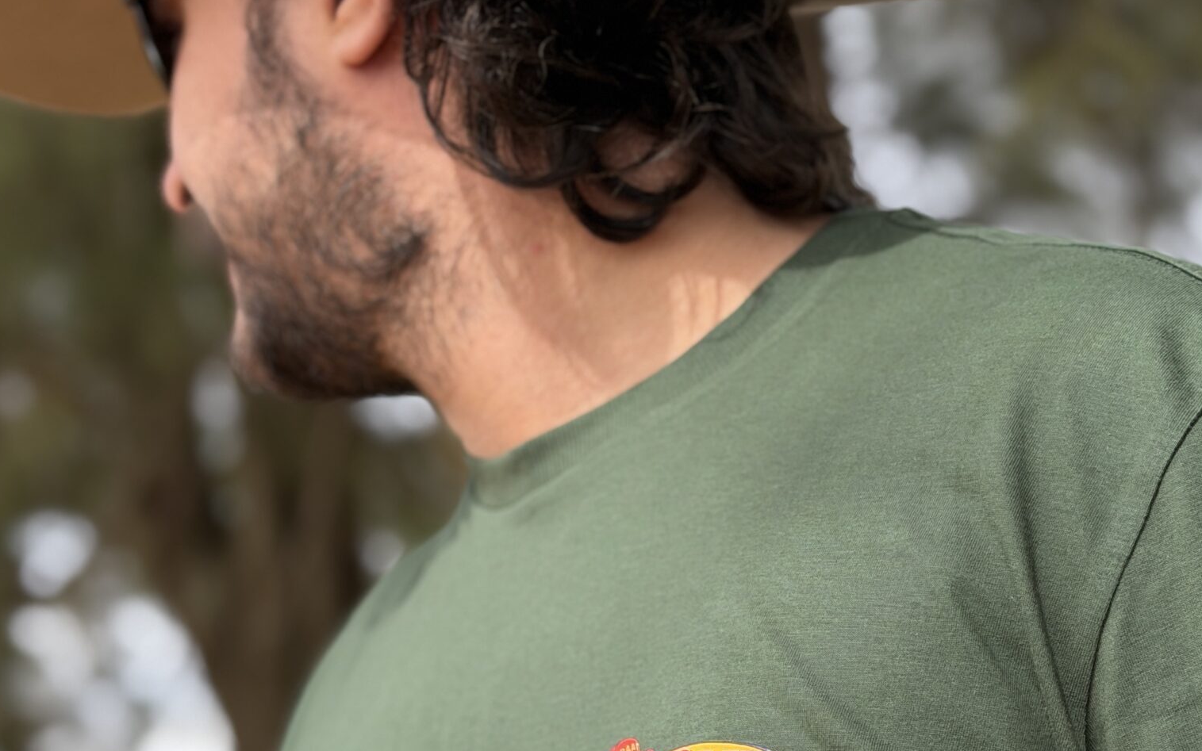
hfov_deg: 24.1
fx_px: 2817
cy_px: 479
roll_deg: +6.4
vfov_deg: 15.2
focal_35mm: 86
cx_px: 601
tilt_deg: +10.7
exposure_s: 1/1543
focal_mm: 6.76
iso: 100
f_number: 1.78
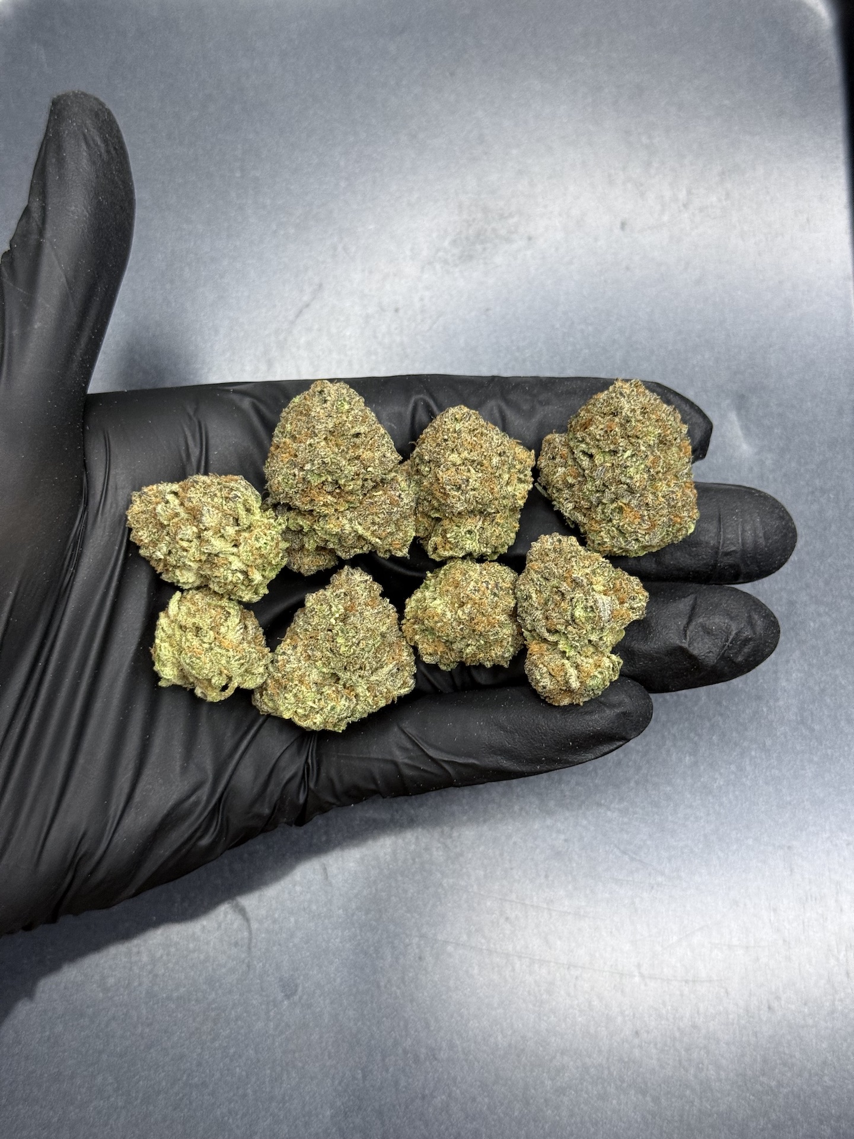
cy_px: 570
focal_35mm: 48
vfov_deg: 39.7
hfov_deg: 30.3
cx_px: 427
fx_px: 1579
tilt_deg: -78.6
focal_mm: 6.76
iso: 125
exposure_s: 1/50
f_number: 1.78
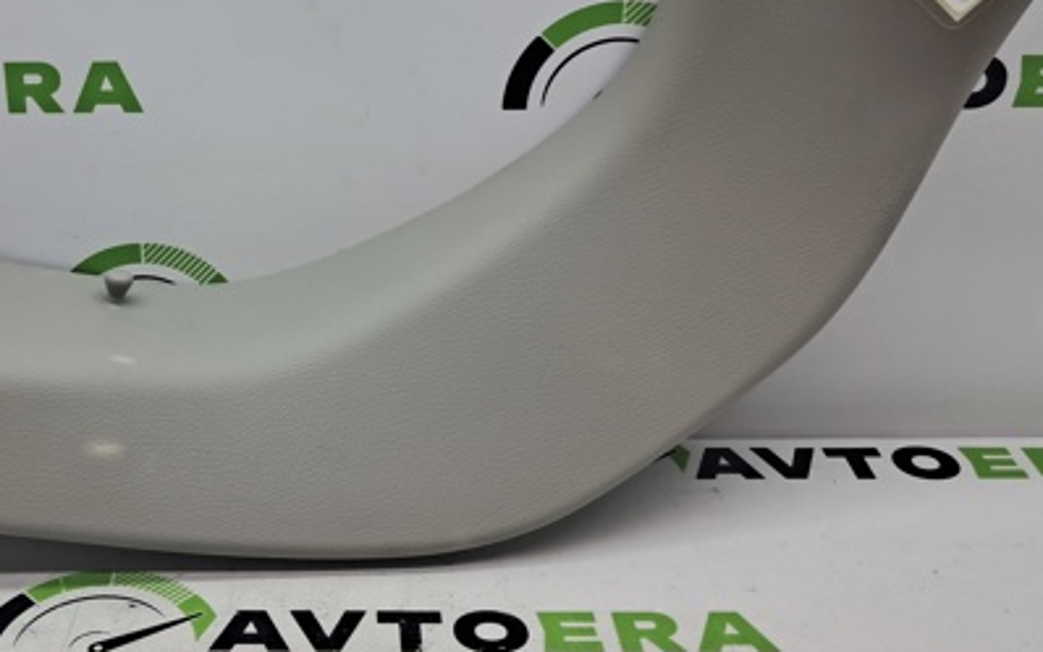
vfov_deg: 27.7
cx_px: 288
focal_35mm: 46
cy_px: 172
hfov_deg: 42.4
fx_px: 1308
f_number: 1.8
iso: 50
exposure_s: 1/100
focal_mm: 4
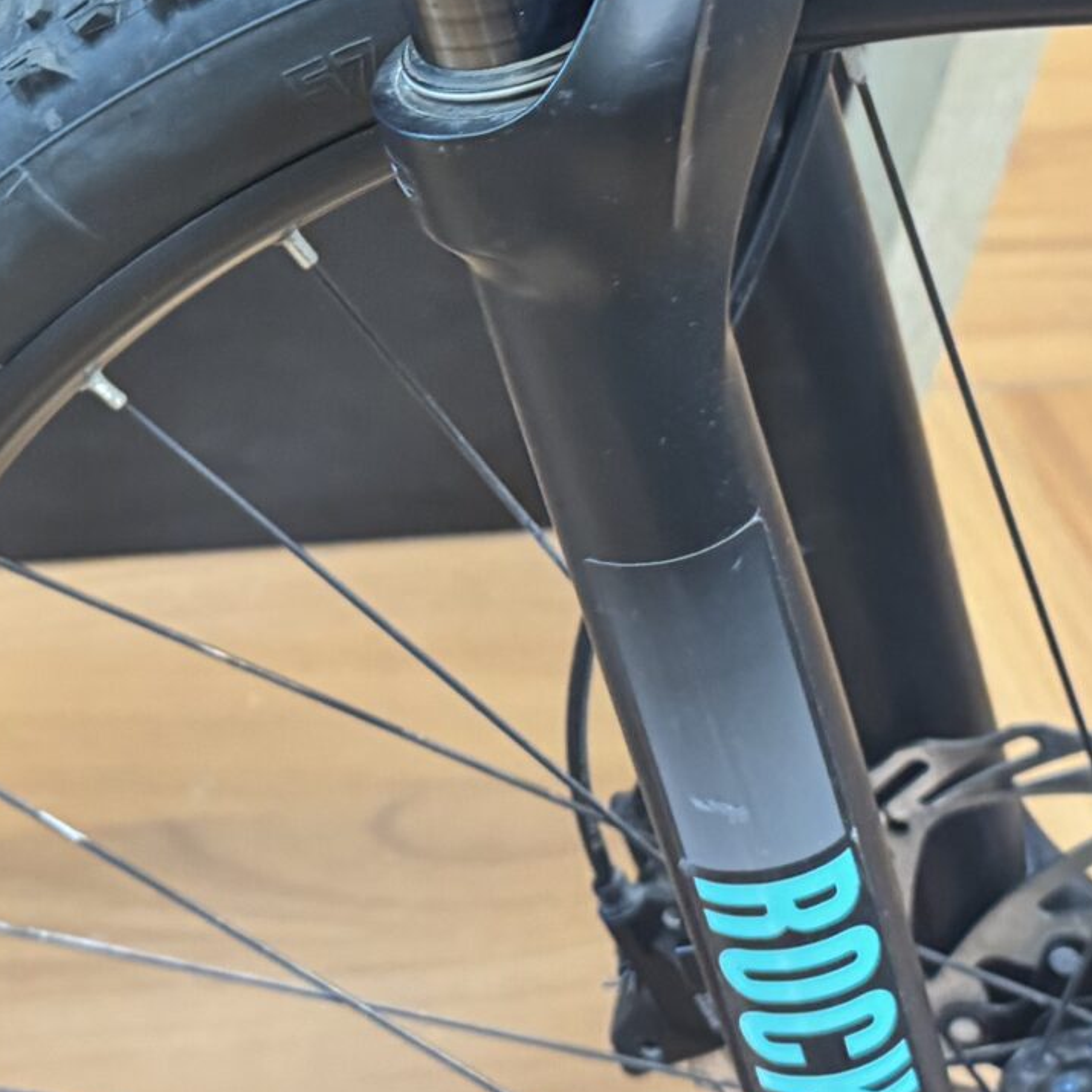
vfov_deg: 22.3
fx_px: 2712
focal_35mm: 76
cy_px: 156
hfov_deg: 22.6
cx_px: 328
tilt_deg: -37.6
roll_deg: -7.9
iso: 500
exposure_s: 1/50
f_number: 1.78
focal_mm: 6.76
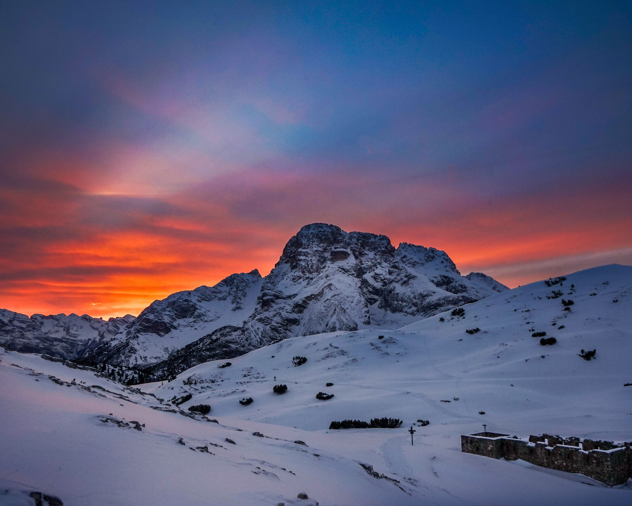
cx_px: 322
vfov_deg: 45.8
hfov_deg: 55.7
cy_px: 252
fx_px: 599
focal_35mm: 32
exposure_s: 1/50
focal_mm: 28
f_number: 14
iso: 320
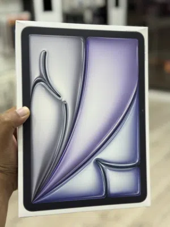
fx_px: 314
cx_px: 85
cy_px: 114
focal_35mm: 48
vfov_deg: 39.7
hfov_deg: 30.3
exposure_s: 1/100
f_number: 1.78
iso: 160
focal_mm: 6.76
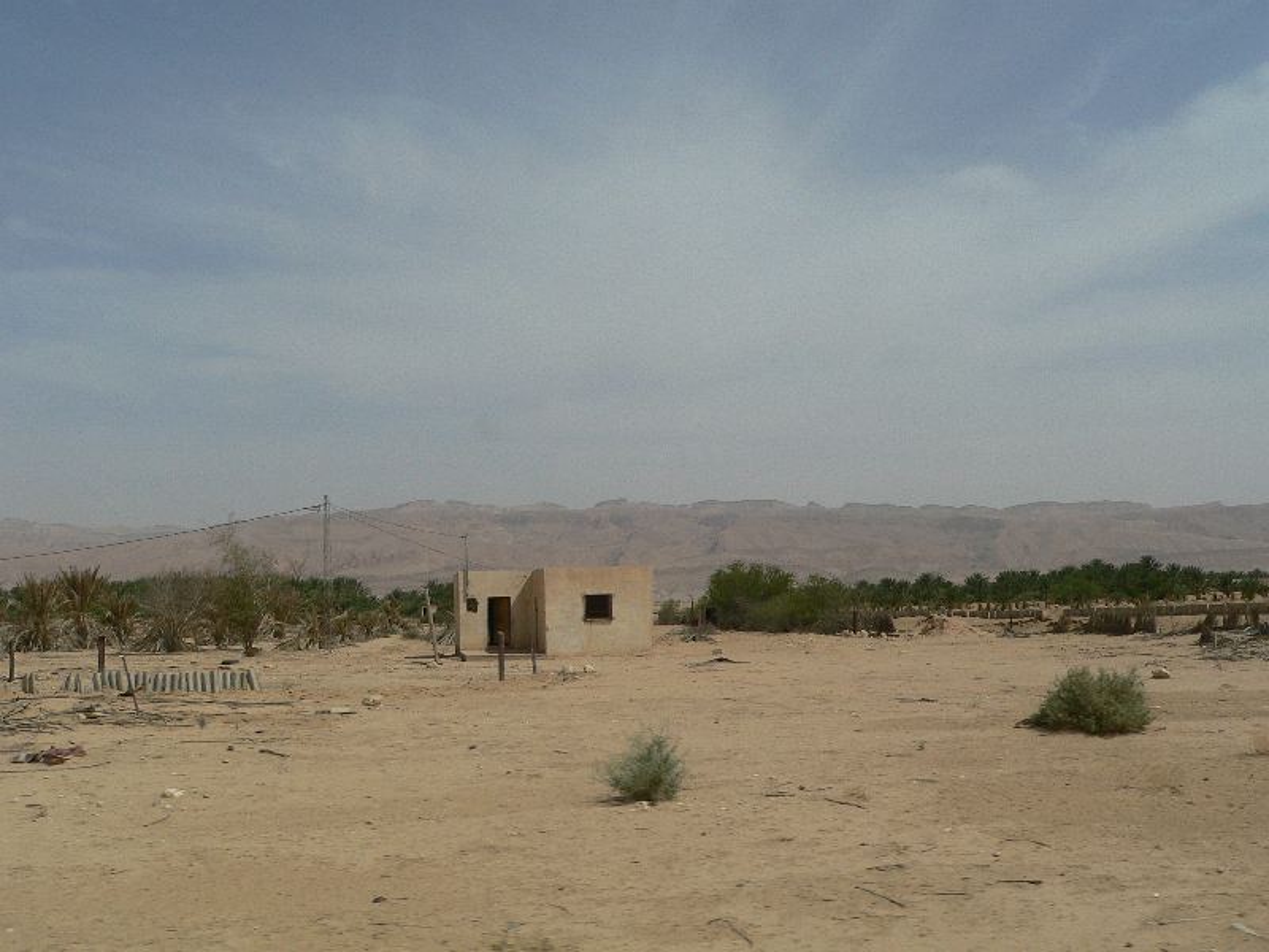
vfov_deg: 39.7
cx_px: 634
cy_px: 476
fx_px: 1320
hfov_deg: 51.4
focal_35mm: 36
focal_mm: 6
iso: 80
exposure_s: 1/1000
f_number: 5.6
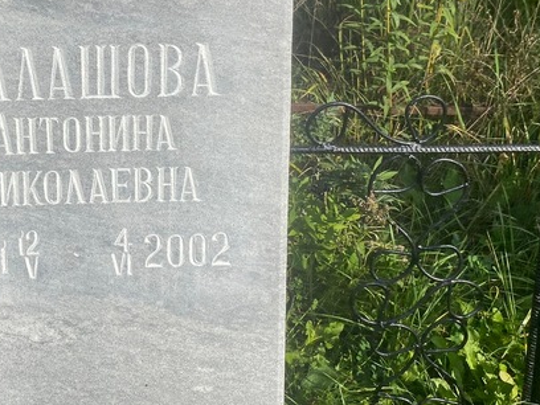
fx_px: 796
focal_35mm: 51
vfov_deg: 27.9
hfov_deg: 36.2
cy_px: 70
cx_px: 107
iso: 32
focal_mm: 4.25
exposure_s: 1/3040
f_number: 1.8
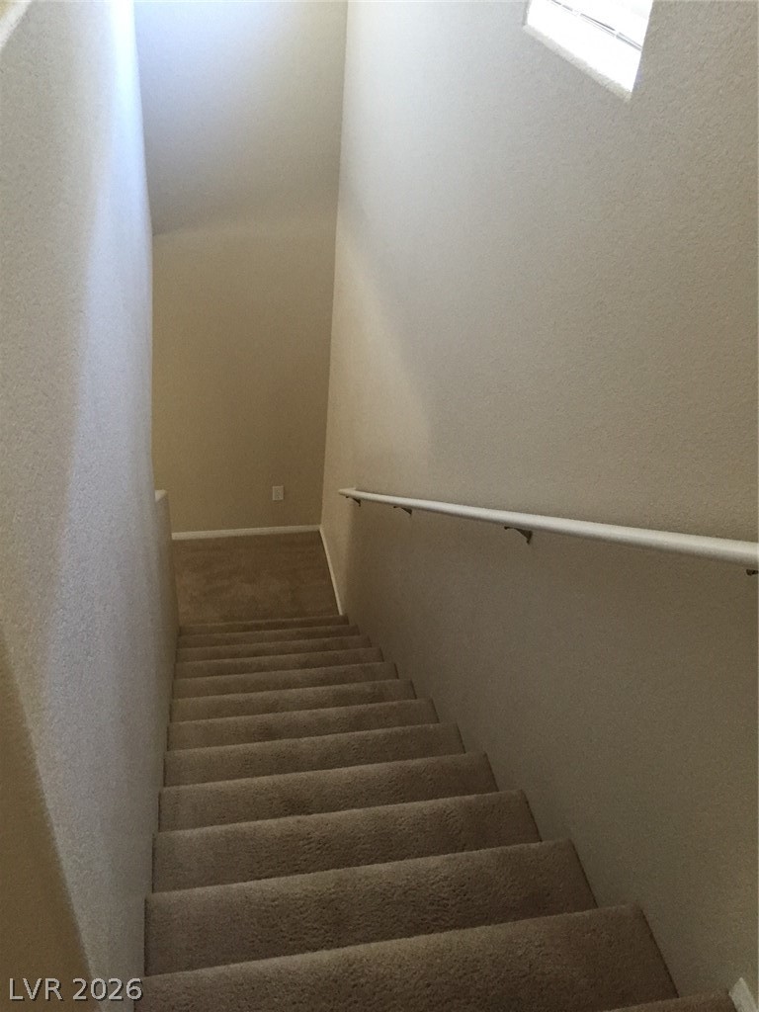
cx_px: 380
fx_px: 848
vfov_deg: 61.7
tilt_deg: -39.0
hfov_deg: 48.2
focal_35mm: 29
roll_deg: -4.3
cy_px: 506
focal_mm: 4.15
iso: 200
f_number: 2.2
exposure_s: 1/30
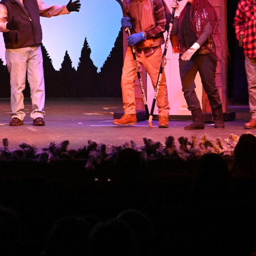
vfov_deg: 7.6
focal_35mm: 231
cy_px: 69
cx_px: 24
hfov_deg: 7.6
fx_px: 1933
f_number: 6.3
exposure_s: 1/250
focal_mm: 78
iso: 10000
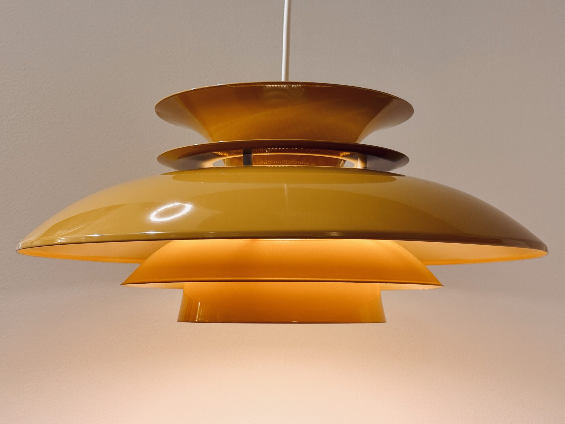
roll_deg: -0.1
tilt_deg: +2.9
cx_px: 282
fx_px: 783
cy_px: 212
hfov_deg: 39.7
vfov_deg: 30.3
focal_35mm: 48
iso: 80
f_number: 1.78
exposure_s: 1/237
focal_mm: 6.76
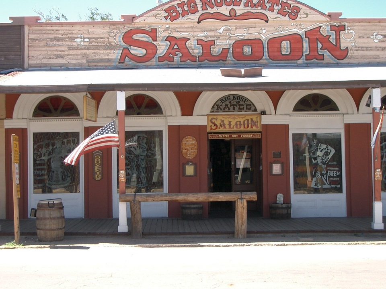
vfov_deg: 23.7
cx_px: 193
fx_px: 691
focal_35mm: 62
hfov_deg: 31.2
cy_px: 144
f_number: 3.5
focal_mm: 10.2
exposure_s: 1/250
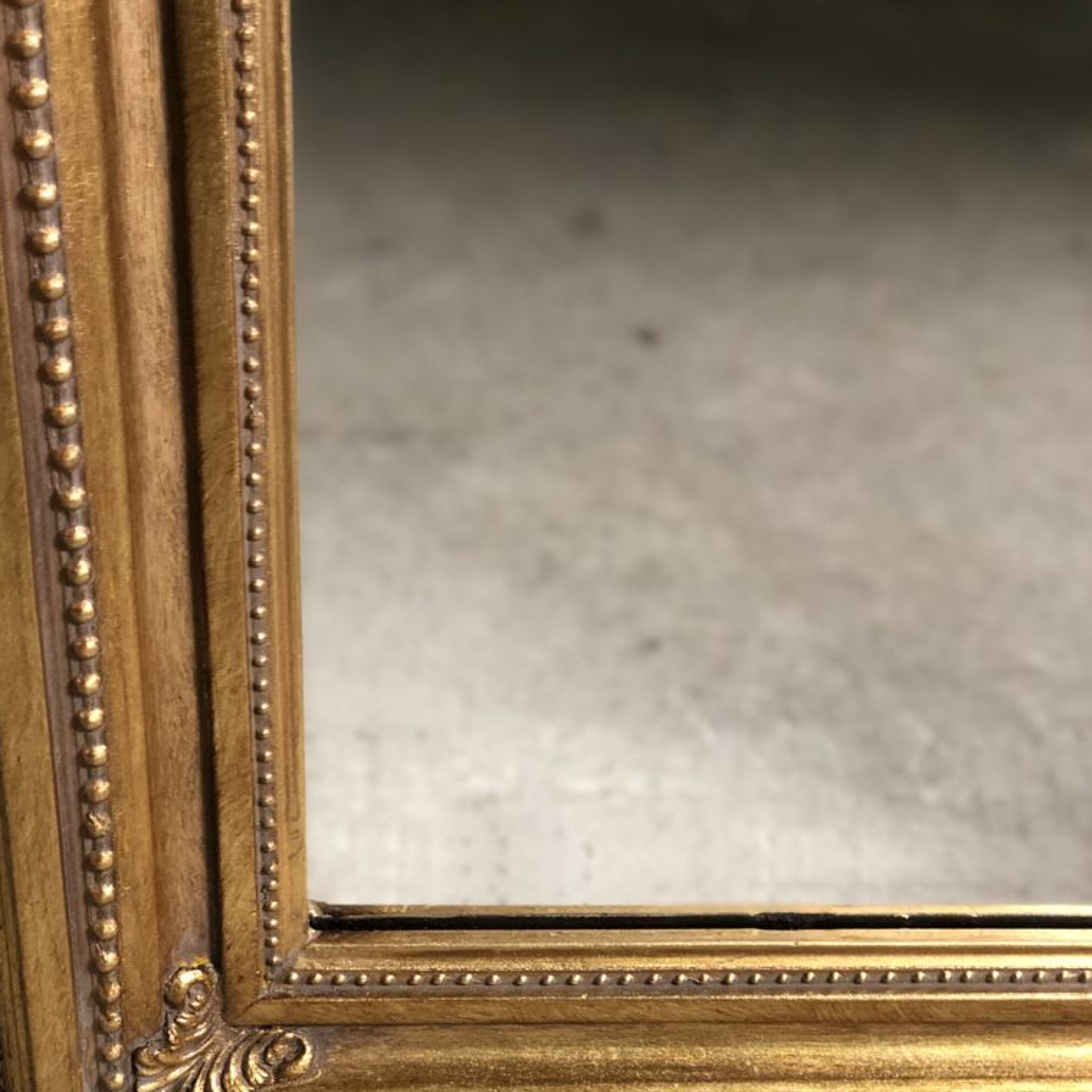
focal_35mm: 62
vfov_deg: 27.7
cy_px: 601
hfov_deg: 27.7
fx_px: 2213
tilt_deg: -35.0
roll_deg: -1.4
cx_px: 548
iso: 160
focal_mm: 6
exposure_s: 1/17
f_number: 2.4
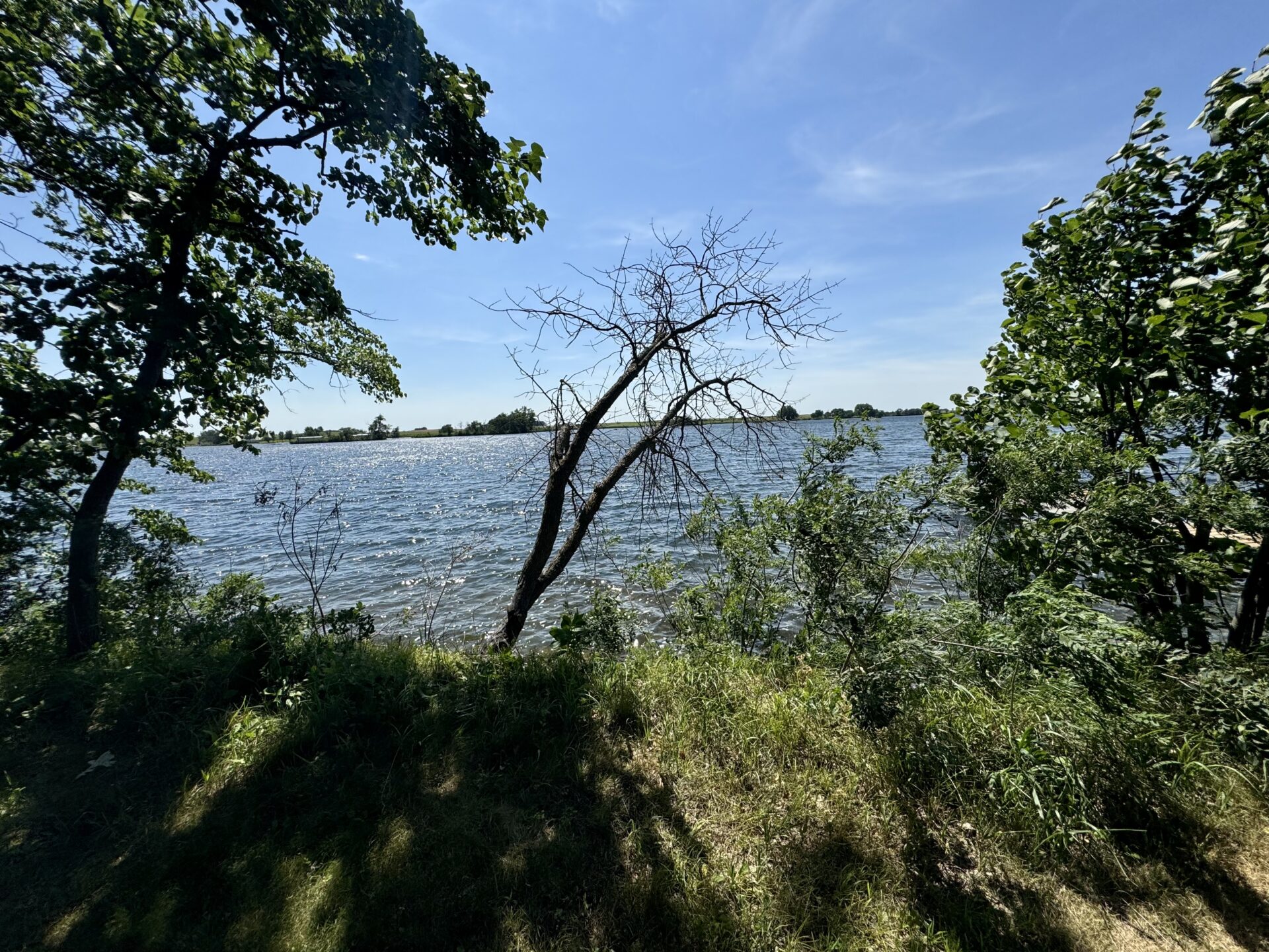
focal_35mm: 14
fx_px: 513
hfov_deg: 102.1
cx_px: 634
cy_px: 476
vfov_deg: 85.7
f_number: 2.2
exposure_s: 1/3106
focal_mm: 2.22
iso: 50
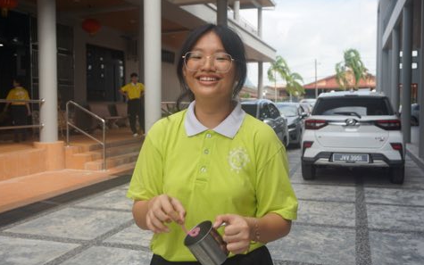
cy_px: 126
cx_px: 211
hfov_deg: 54.6
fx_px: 410
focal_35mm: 36
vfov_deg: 35.8
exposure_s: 1/320
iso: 100
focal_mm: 23
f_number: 5
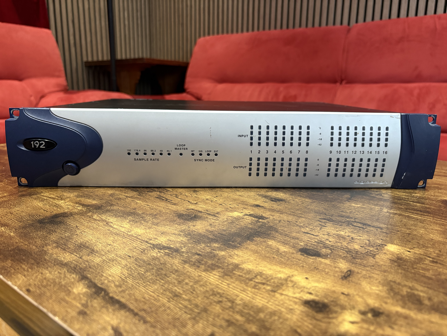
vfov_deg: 53.1
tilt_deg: -12.7
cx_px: 224
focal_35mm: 26
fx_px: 336
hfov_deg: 67.3
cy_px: 168
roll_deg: -0.4
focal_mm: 5.96
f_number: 1.6
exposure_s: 1/50
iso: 400
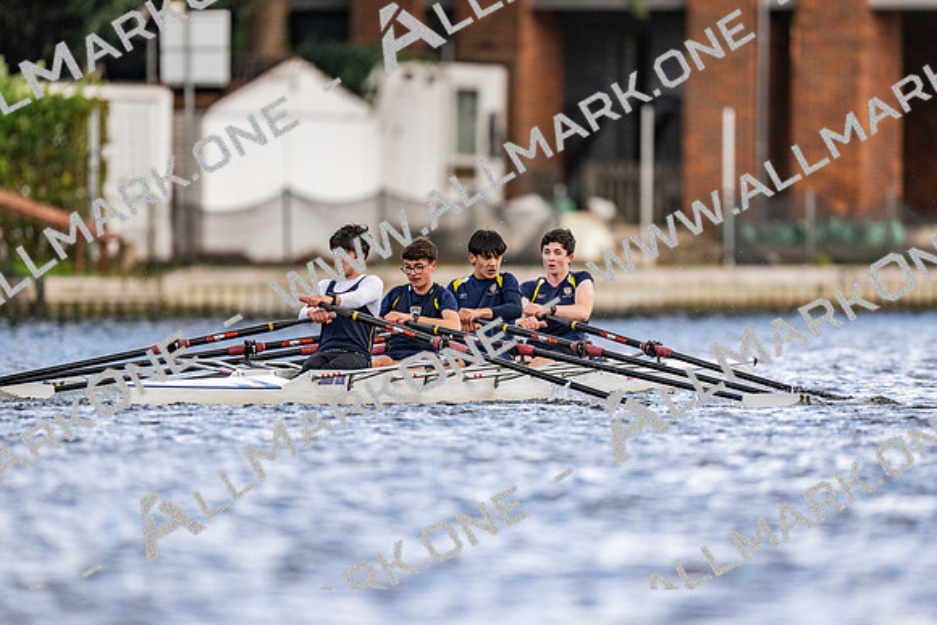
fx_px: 15628
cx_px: 468
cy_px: 312
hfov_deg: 3.4
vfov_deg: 2.3
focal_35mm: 600
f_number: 4
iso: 560
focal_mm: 600
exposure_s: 1/2500
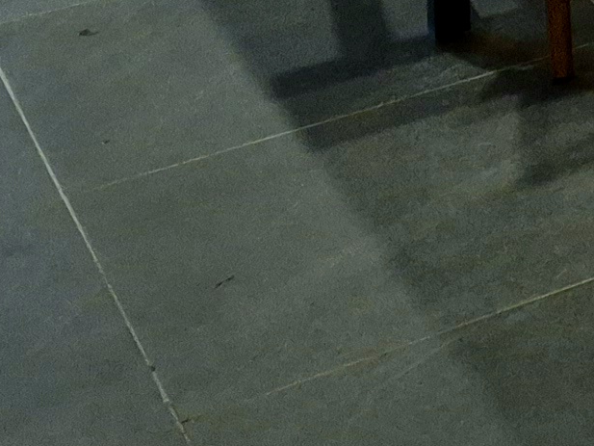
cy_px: -859
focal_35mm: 149
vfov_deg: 8.5
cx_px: 1765
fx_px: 2557
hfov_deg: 10.0
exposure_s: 1/60.2
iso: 640
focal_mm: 5.4
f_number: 1.8
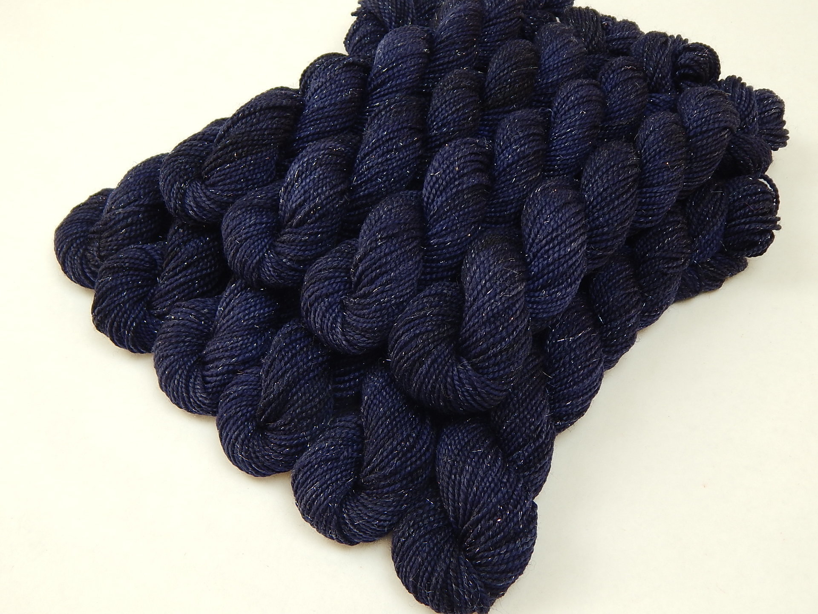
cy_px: 307
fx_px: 1016
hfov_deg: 43.9
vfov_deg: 33.6
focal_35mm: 43
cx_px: 409
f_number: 3.6
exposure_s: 1/15
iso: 125
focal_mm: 7.7
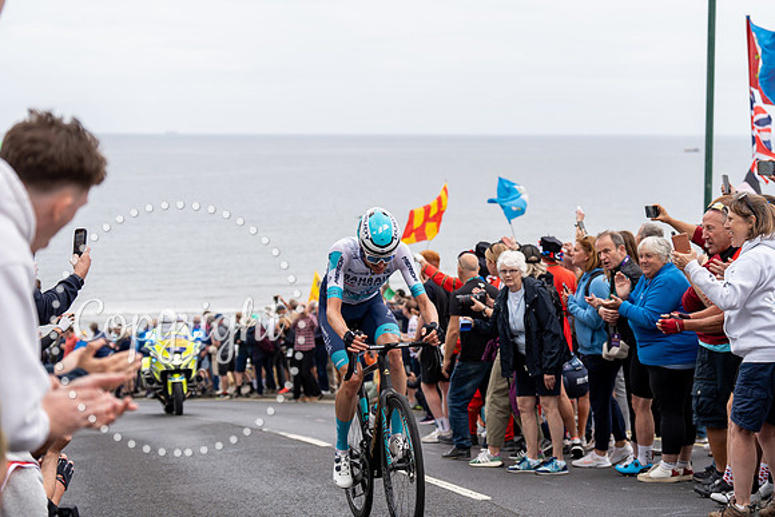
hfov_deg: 28.5
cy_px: 258
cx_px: 388
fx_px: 1528
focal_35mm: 71
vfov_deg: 19.2
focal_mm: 70
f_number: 3.5
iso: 320
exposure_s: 1/1000
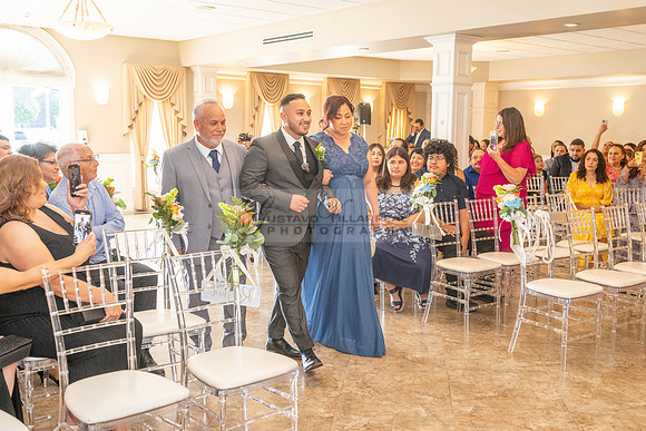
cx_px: 323
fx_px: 682
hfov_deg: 50.7
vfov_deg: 35.1
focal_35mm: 38
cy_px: 216
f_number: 6.3
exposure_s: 1/200
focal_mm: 38
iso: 1250
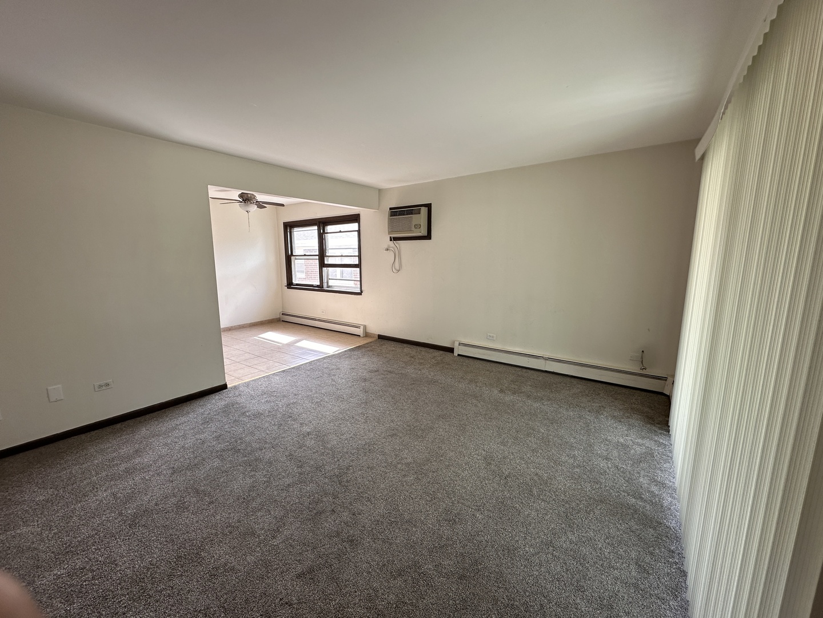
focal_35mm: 14
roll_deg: -0.2
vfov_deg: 85.7
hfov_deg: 102.1
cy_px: 309
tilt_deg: -9.2
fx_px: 333
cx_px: 412
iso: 64
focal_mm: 2.22
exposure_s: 1/99
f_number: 2.2
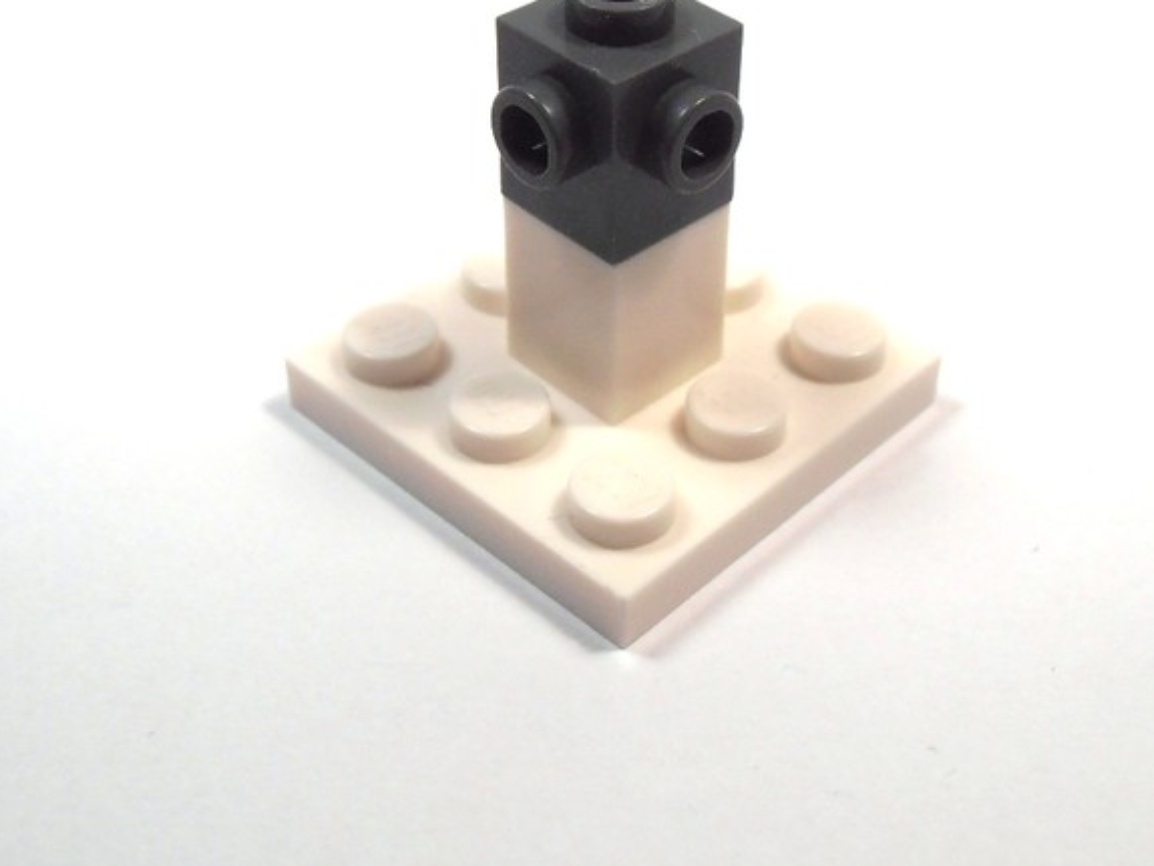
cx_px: 603
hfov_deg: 33.2
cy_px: 252
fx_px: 1934
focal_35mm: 58
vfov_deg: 25.0
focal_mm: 6.61
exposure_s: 1/80
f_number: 3.9
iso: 80
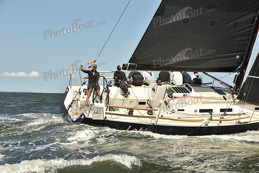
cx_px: 130
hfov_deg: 28.8
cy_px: 86
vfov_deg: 19.5
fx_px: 504
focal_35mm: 70
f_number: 10
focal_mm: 70
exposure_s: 1/800
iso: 250
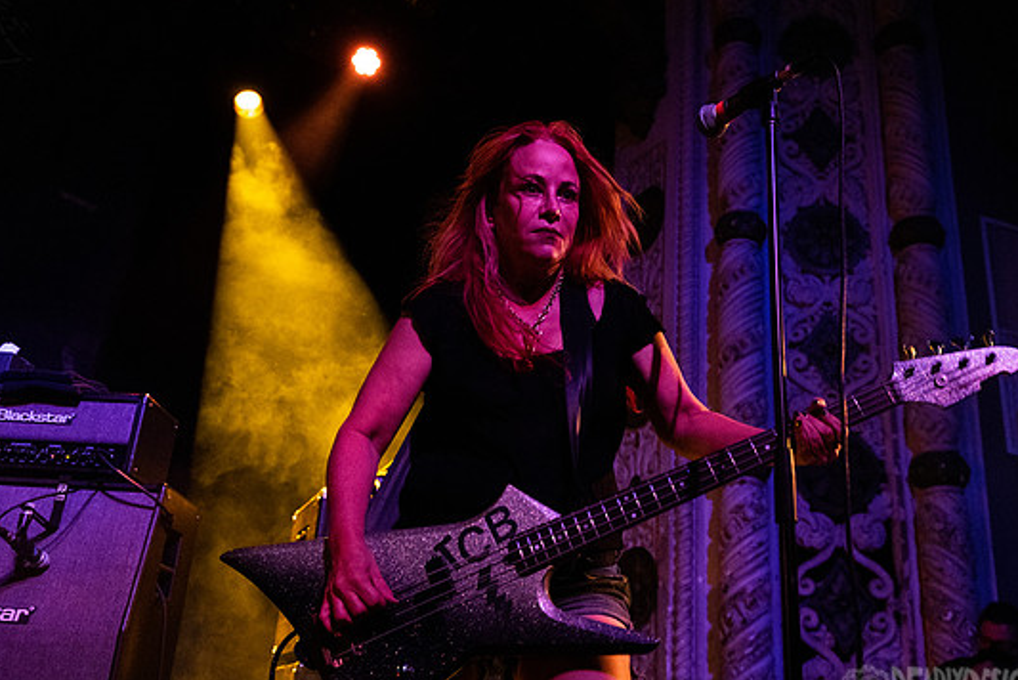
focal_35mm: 35
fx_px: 990
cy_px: 347
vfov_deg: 37.9
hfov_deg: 54.3
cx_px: 573
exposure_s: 1/125
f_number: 3.2
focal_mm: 29
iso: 3200
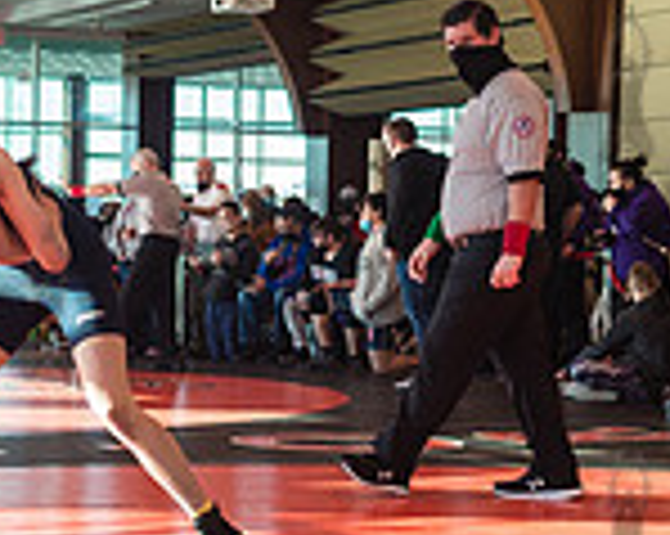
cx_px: 45
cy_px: 299
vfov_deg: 12.0
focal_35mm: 128
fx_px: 2537
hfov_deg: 14.9
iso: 400
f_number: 3.5
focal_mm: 35
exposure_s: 1/400
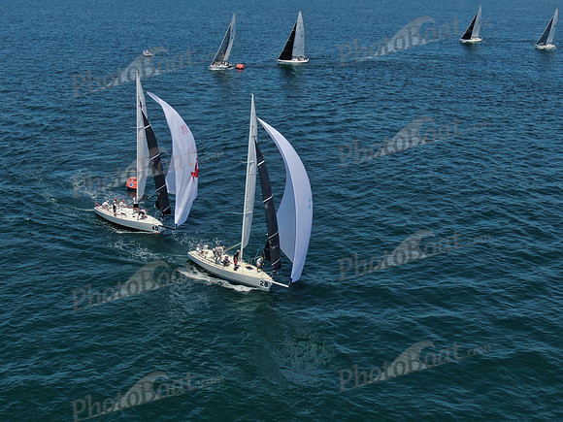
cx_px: 282
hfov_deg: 39.7
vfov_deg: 30.3
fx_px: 781
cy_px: 211
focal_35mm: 48
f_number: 3.8
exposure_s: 1/1250
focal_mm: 8.6
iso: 100
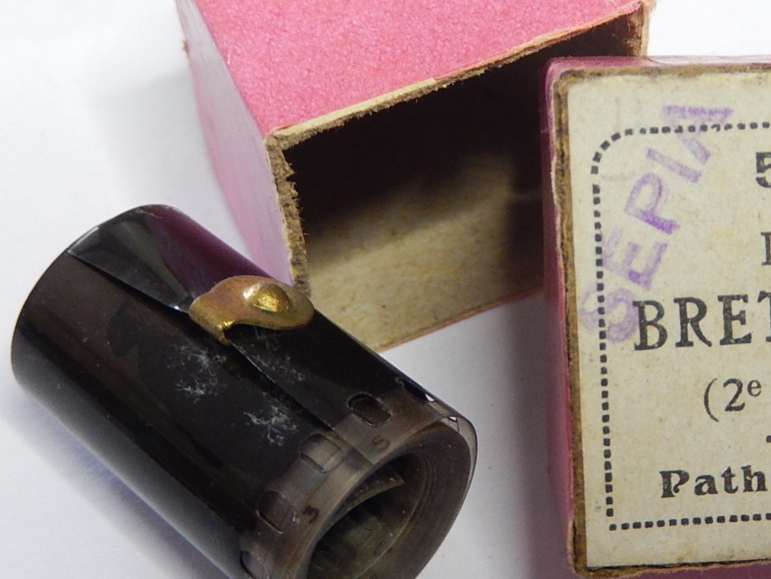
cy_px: 233
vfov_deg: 20.7
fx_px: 1582
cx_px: 518
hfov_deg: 27.2
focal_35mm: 71
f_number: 4.3
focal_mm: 8.1
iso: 450
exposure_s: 1/8
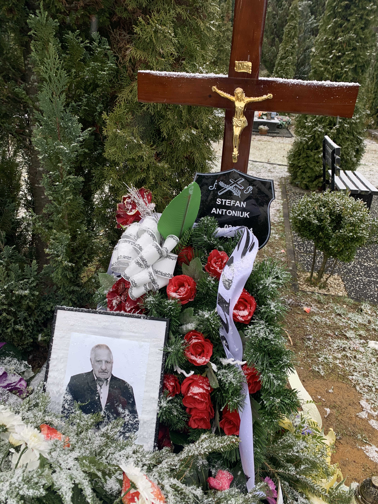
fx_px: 379
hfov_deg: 53.1
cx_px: 189
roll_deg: -6.0
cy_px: 252
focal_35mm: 26
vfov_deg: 67.3
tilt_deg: -21.4
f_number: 1.8
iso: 32
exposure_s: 1/121
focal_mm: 4.25
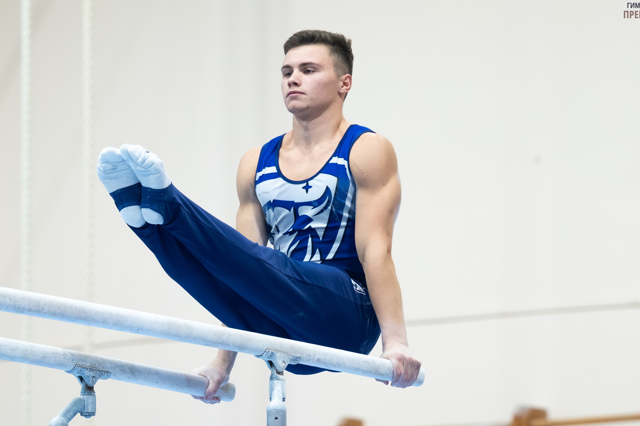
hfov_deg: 7.7
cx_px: 189
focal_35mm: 266
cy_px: 181
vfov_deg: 5.2
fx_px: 4725
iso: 2000
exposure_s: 1/1000
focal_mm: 110
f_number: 2.8
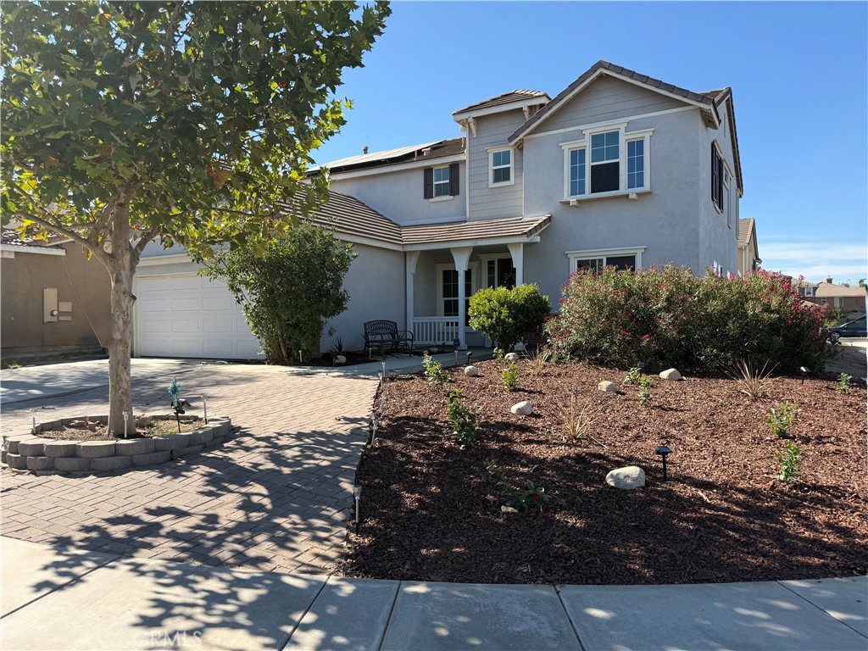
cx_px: 434
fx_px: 602
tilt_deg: -0.6
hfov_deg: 71.6
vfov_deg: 56.8
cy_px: 326
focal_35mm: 24
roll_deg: +0.4
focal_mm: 6.76
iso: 80
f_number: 1.78
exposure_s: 1/2370
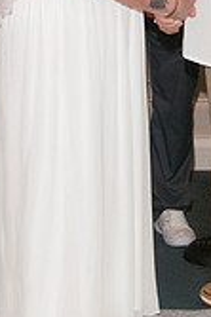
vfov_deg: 11.0
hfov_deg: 7.4
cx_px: 168
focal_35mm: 186
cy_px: 6
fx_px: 1639
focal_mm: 46
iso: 800
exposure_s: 1/60
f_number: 5.6
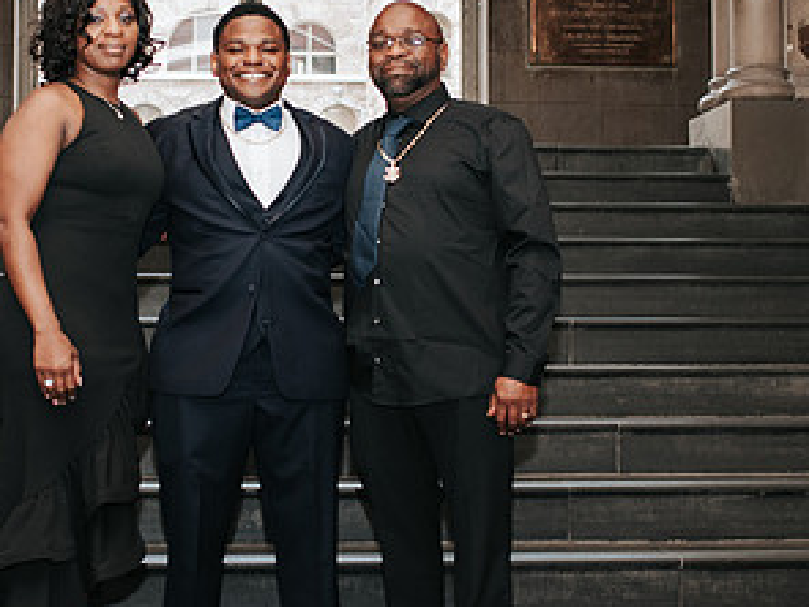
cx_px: 271
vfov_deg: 21.3
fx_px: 1613
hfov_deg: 28.0
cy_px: 291
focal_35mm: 69
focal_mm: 35
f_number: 3.2
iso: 1000
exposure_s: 1/125
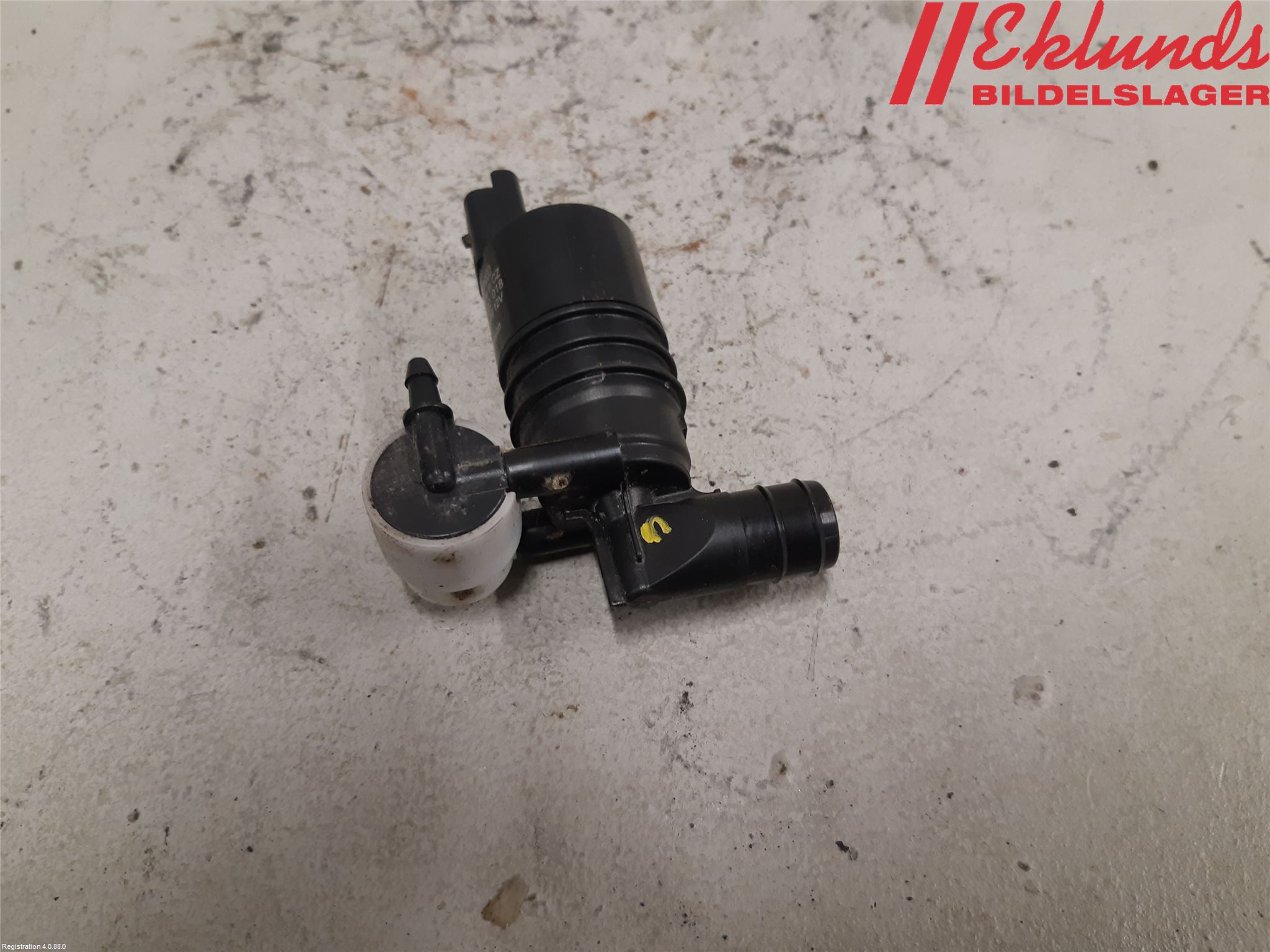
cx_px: 635
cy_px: 476
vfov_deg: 53.1
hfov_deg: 67.3
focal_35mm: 26
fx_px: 954
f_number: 1.7
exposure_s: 1/50
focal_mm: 3.93
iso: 160
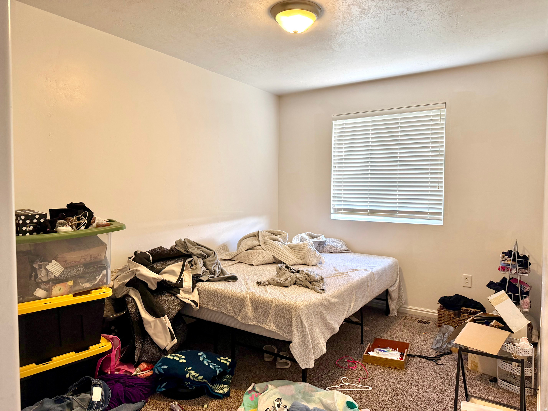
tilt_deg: -2.4
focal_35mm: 24
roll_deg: +0.1
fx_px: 380
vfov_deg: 56.8
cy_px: 206
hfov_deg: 71.6
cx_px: 274
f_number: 1.78
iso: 160
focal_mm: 6.76
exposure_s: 1/60
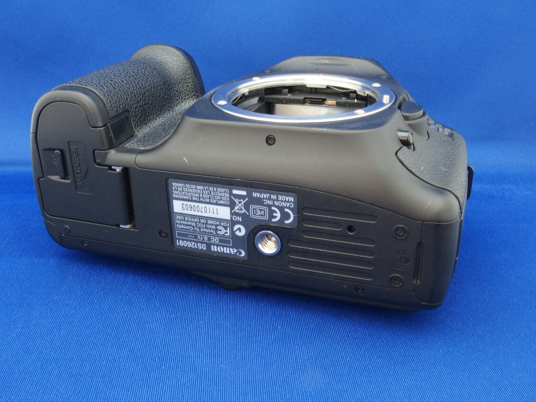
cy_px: 192
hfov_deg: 50.1
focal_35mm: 37
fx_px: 573
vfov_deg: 38.7
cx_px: 254
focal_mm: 7.4
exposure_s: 2.5
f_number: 8
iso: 100
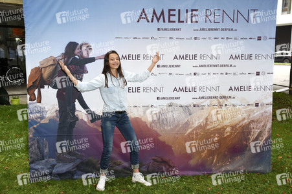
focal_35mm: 45
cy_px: 97
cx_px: 146
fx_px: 365
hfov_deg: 43.6
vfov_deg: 29.8
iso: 500
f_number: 6.3
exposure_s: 1/160
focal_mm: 30
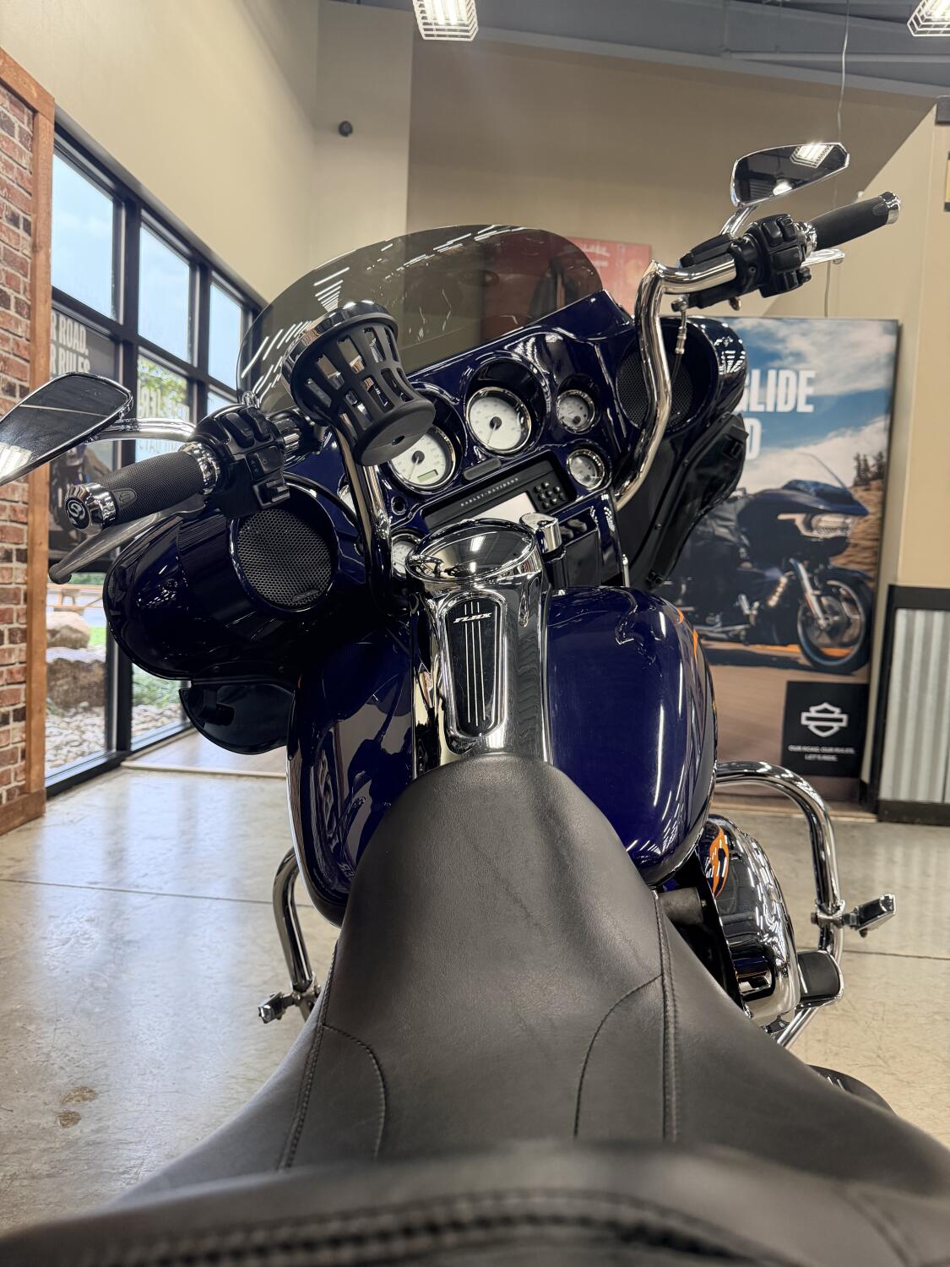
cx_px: 475
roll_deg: -3.0
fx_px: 878
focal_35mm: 24
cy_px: 634
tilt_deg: -5.1
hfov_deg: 56.8
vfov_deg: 71.6
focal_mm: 6.76
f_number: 1.78
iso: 400
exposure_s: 1/120
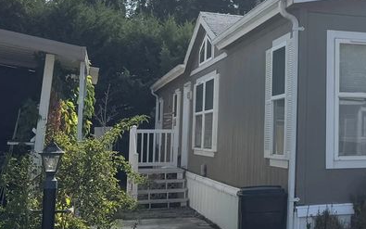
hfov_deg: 28.2
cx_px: 406
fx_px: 658
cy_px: 76
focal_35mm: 66
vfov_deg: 19.7
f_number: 1.78
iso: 80
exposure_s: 1/7092
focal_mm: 6.76
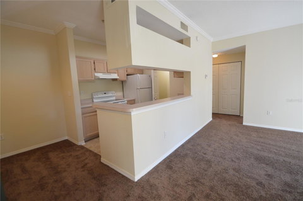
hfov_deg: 100.4
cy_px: 100
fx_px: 126
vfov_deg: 77.2
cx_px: 152
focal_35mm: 15
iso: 400
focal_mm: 10
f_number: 4.5
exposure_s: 1/80
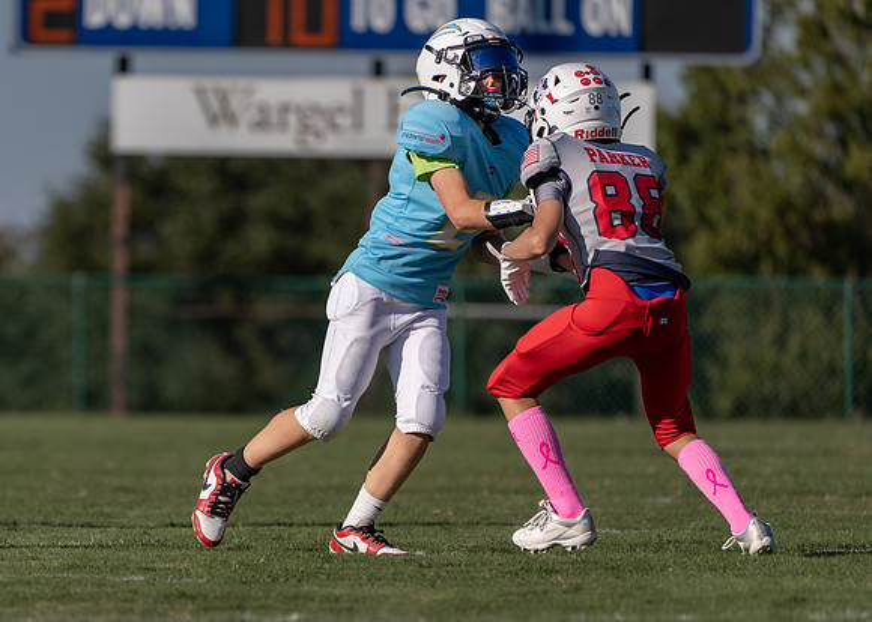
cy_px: 441
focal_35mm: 603
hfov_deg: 3.3
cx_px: 214
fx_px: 14920
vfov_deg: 2.4
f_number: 5.6
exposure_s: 1/1000
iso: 125
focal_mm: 400
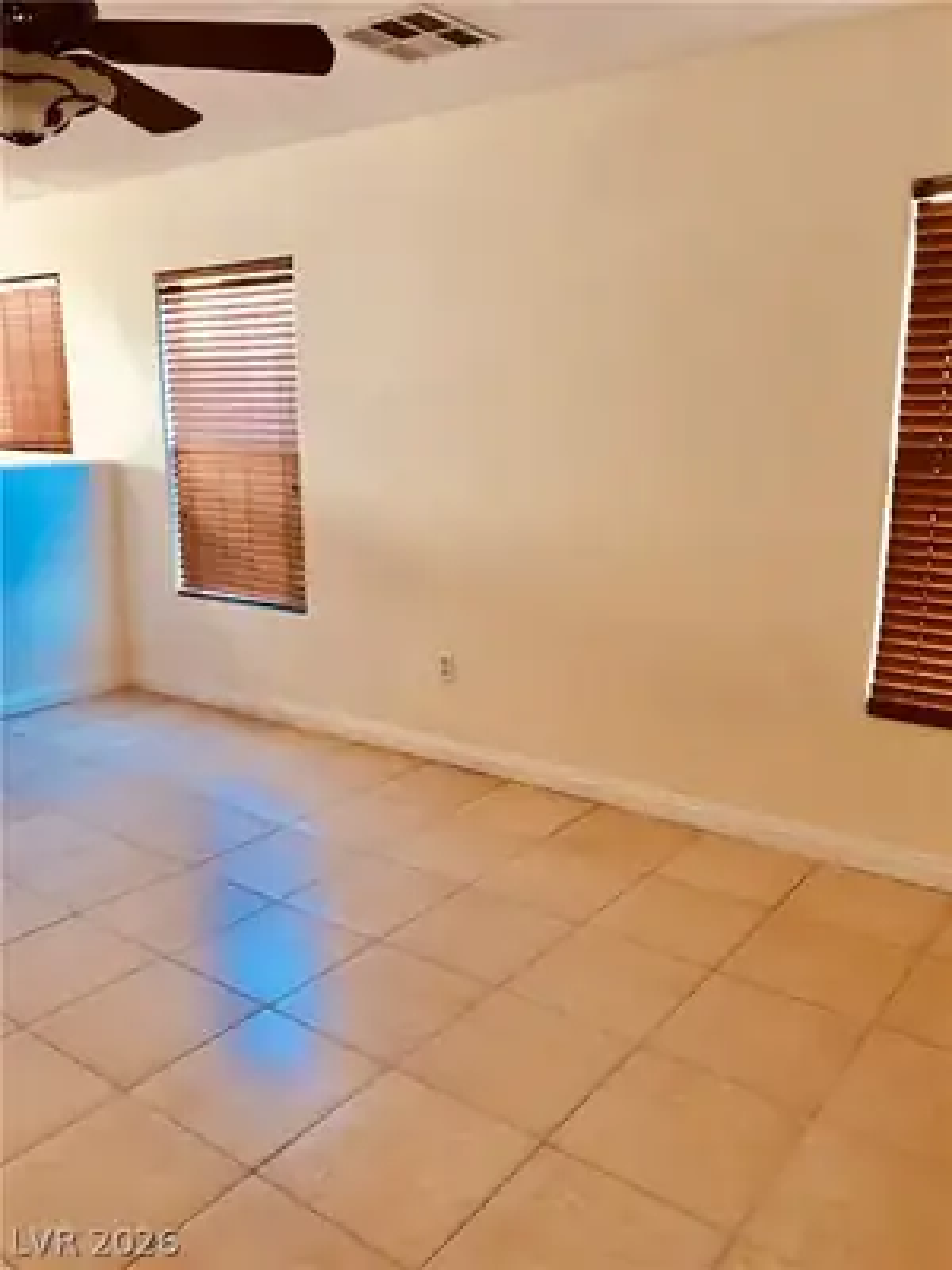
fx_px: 1027
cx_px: 476
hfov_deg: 49.7
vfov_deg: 63.4
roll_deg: +2.2
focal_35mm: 28
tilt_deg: -10.0
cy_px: 635
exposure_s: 1/30
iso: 40
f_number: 1.8
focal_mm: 3.99
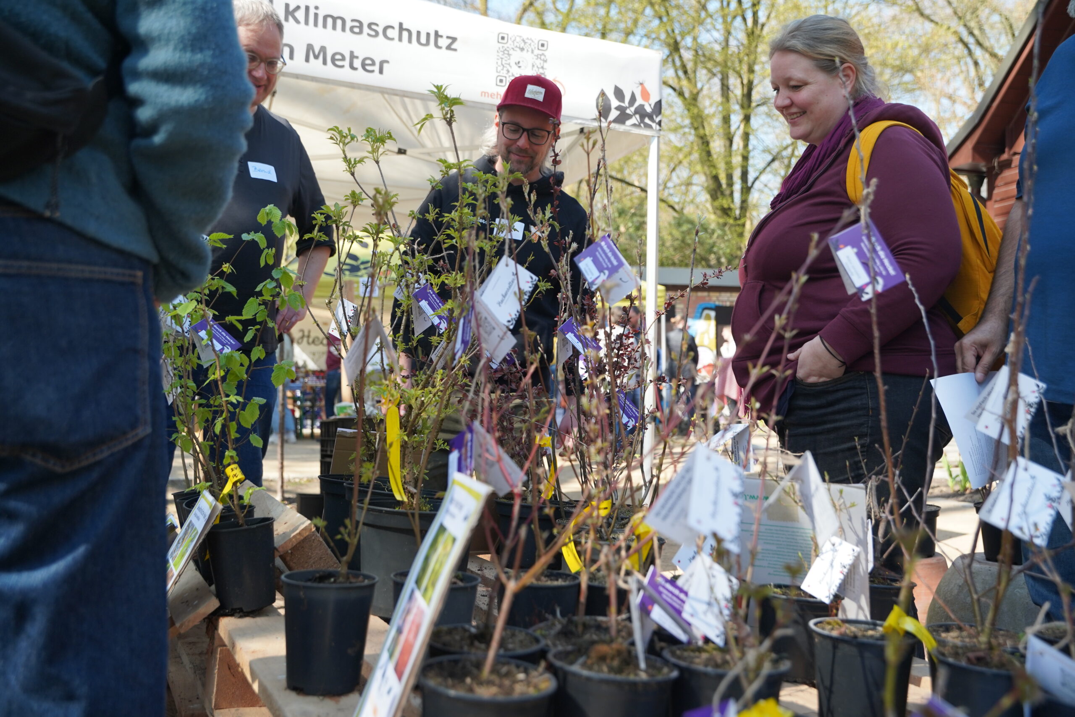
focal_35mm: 33
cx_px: 538
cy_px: 358
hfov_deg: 57.2
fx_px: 985
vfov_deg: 40.0
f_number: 4
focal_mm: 33
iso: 500
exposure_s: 1/160
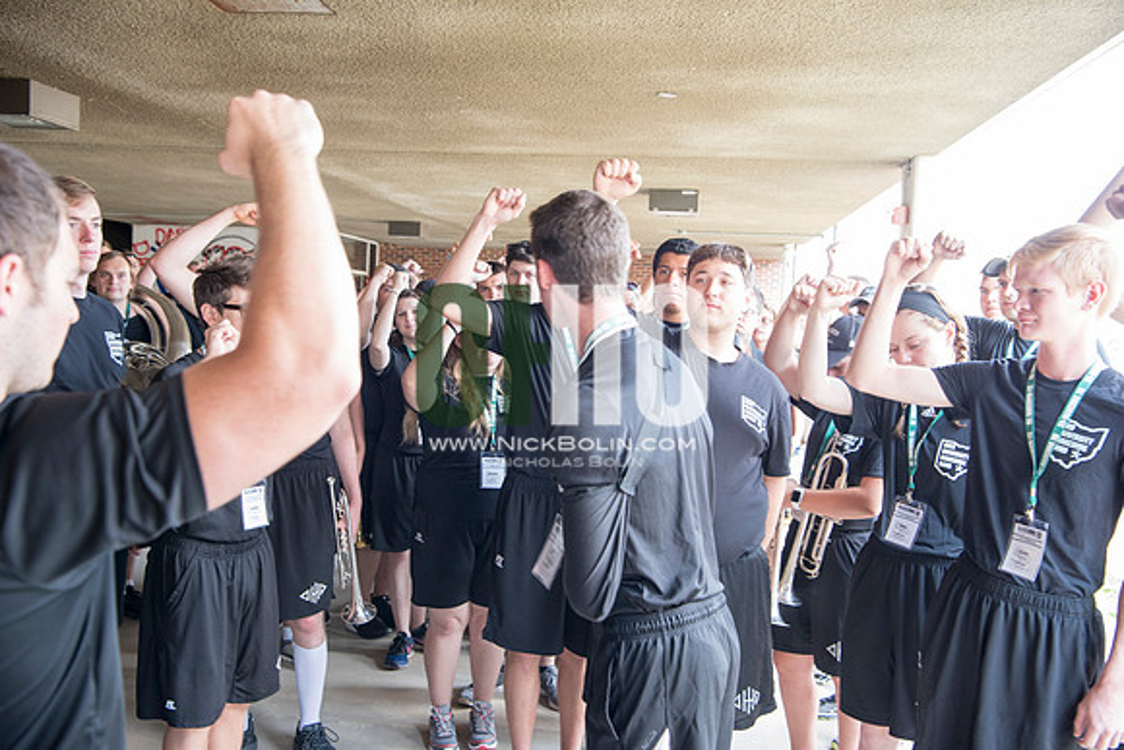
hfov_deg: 55.8
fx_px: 1062
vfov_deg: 38.9
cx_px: 562
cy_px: 375
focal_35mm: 34
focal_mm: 34
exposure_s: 1/30
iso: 640
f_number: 5
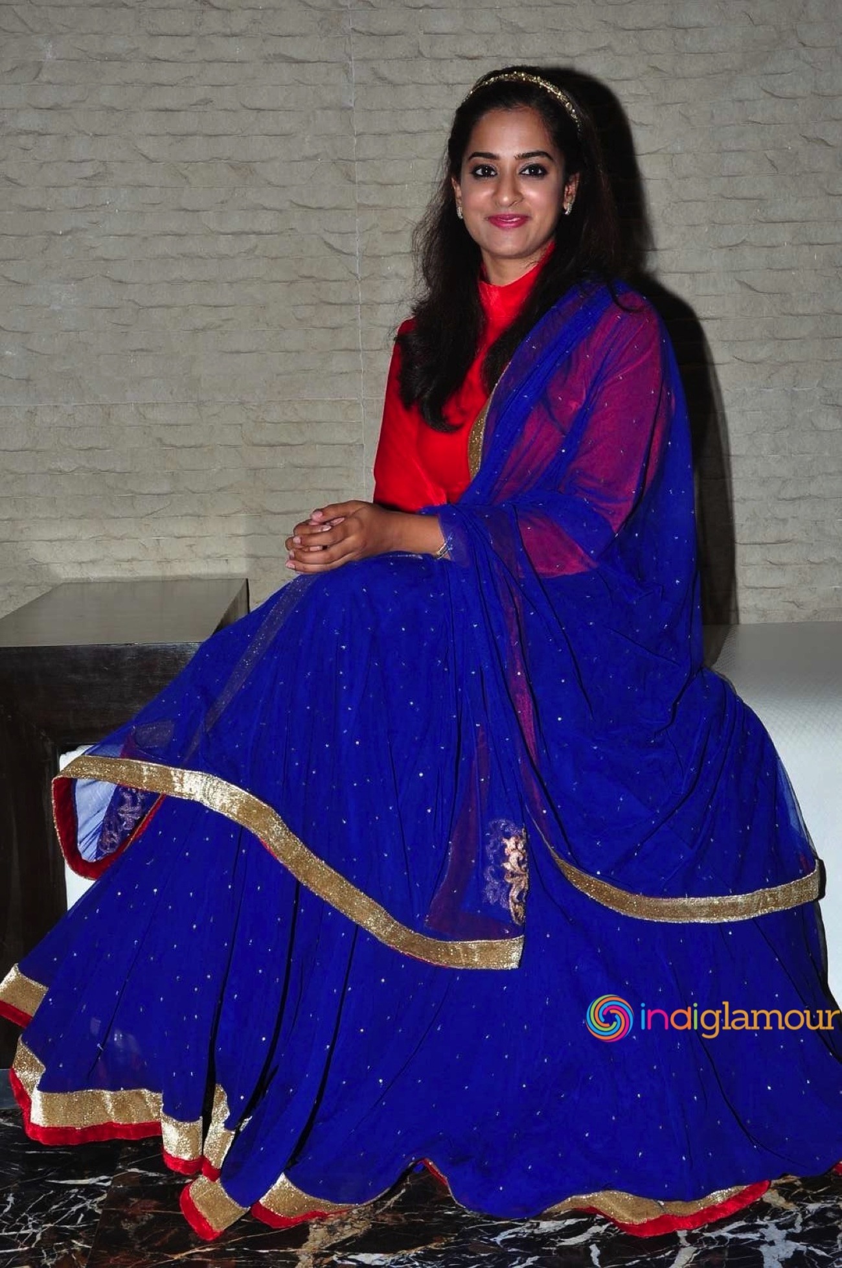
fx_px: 1583
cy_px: 634
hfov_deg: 29.8
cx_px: 421
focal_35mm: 45
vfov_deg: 43.6
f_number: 13
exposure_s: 1/125
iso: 400
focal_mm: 30
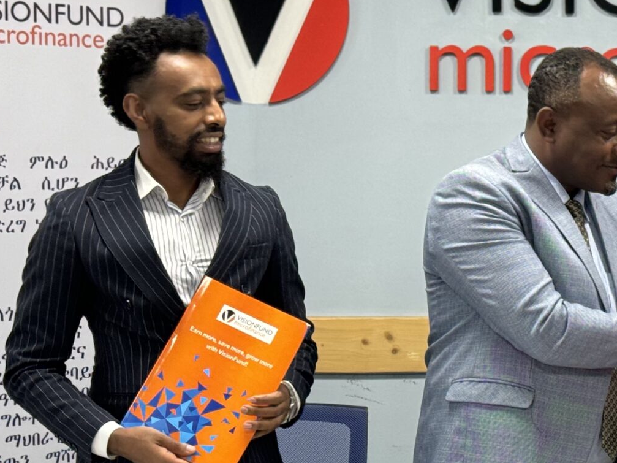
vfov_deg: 12.1
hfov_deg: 15.8
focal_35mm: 122
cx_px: 621
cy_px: 287
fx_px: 2174
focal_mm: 6.76
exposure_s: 1/51
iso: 125
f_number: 1.78
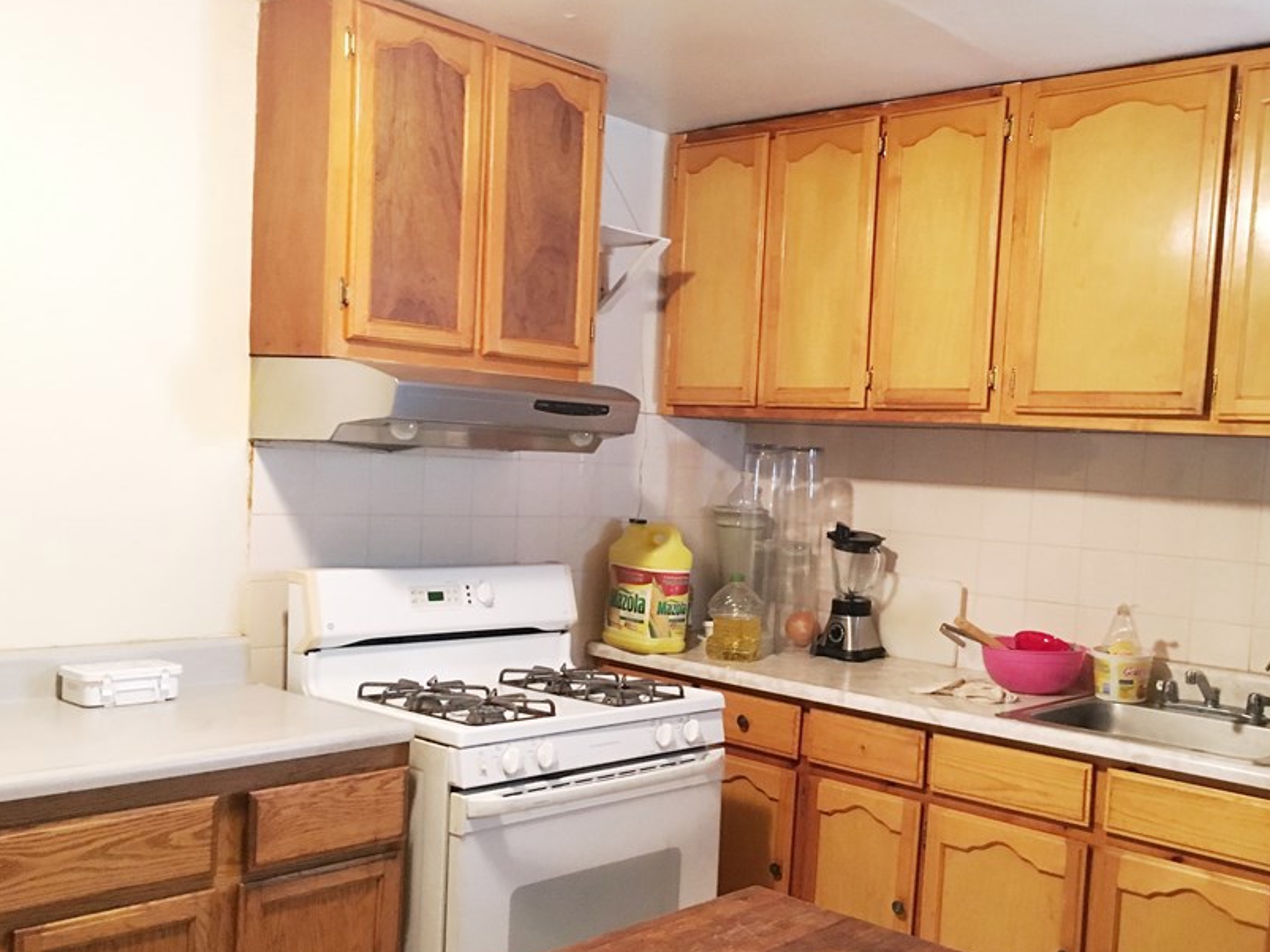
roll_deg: -3.1
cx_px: 753
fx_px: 1357
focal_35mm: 37
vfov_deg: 38.6
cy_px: 541
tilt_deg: -2.6
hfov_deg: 49.9
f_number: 2.2
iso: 200
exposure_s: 1/15
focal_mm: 4.15
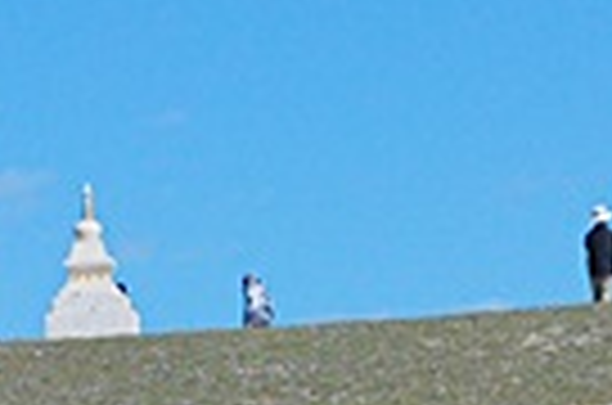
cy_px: 302
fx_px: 7513
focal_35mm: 443
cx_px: 922
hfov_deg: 4.6
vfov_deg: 3.1
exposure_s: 1/3200
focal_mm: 50
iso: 400
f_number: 5.6
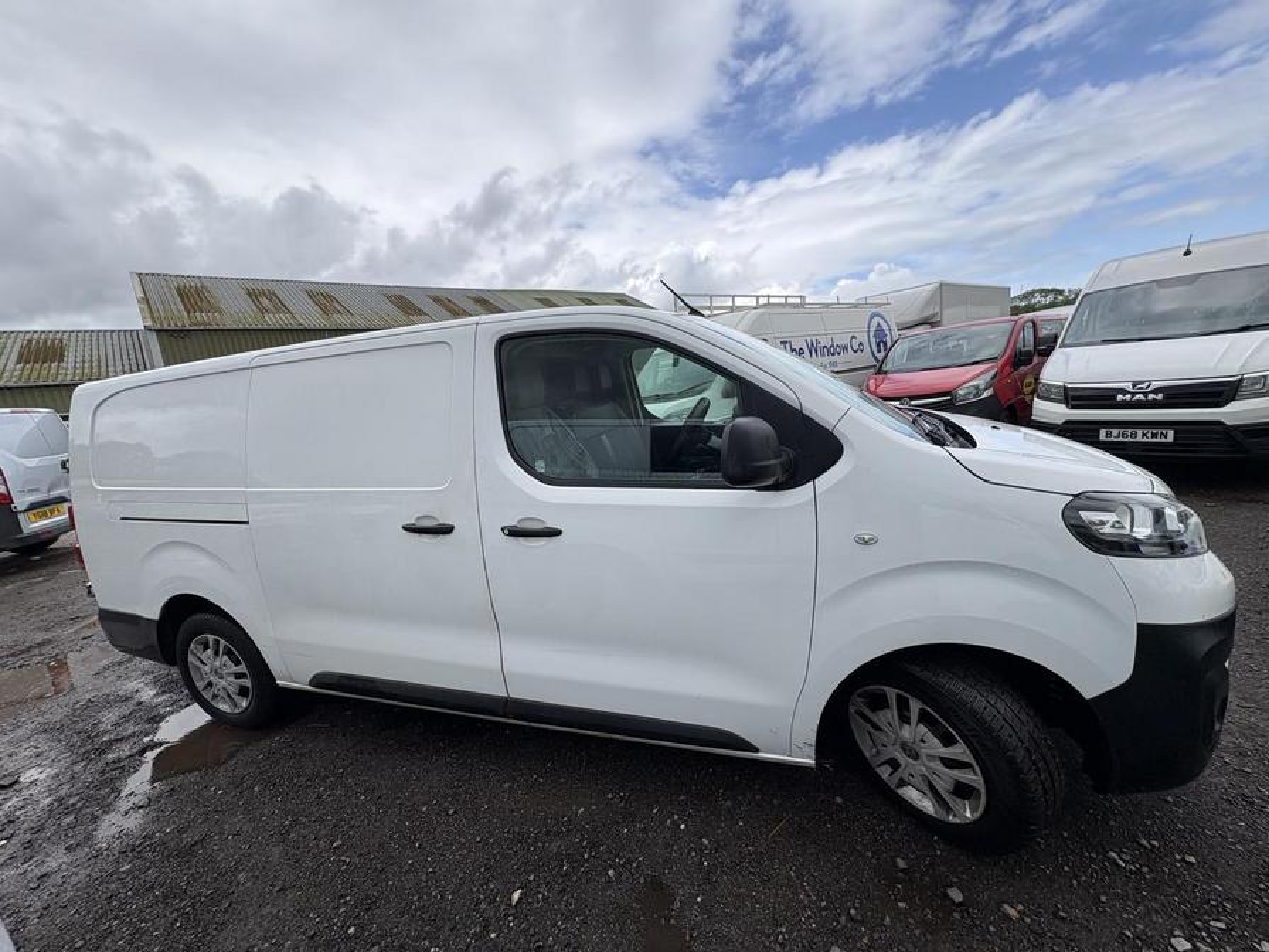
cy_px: 476
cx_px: 634
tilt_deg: -5.7
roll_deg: +9.5
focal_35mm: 14
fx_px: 513
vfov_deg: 85.7
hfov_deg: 102.1
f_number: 2.2
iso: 50
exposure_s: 1/1256
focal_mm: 2.22
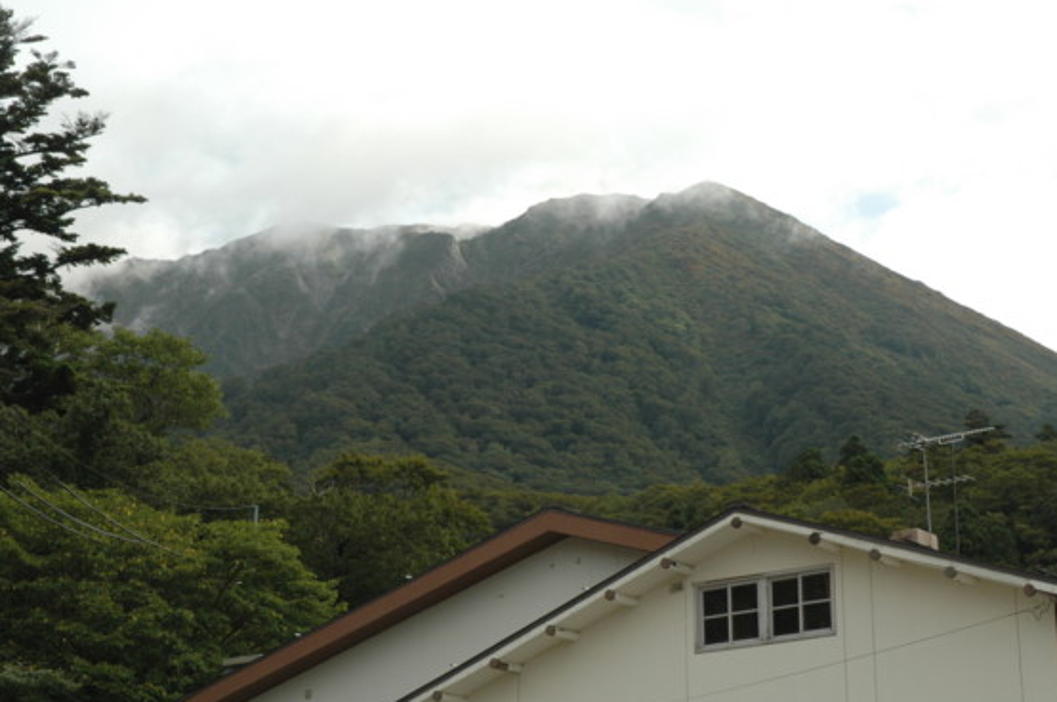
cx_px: 557
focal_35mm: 78
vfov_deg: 17.5
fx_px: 2287
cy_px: 342
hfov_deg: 26.0
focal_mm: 48
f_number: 8
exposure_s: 1/500
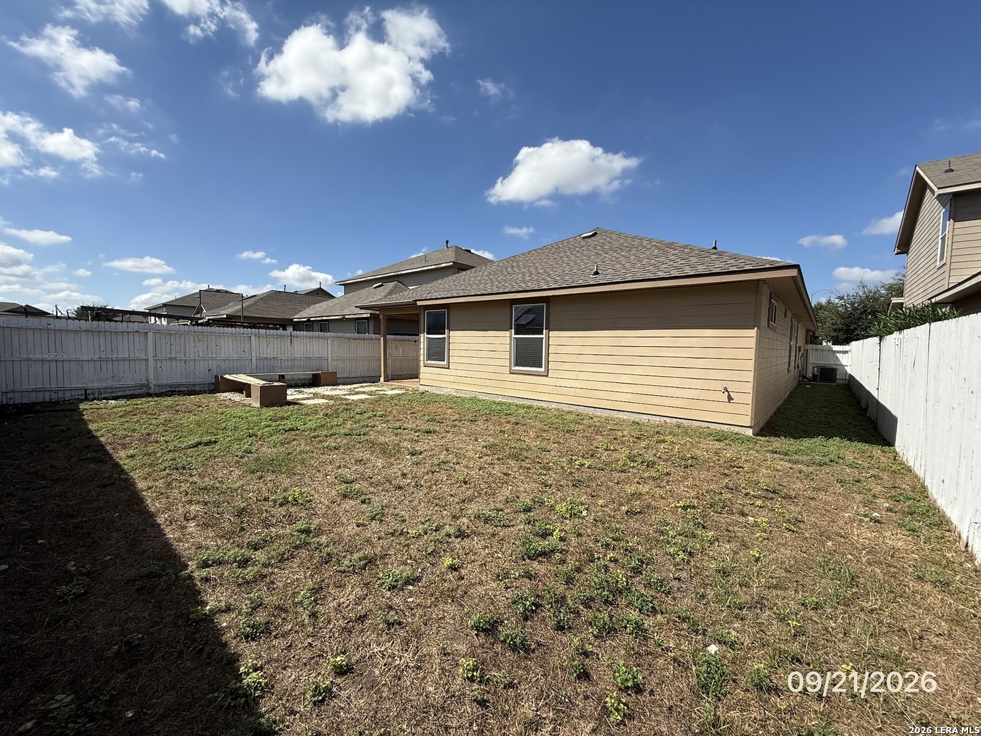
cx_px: 490
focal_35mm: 14
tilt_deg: -3.6
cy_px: 368
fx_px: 397
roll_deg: -1.0
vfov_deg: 85.7
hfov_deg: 102.1
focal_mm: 2.22
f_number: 2.2
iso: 50
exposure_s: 1/2506
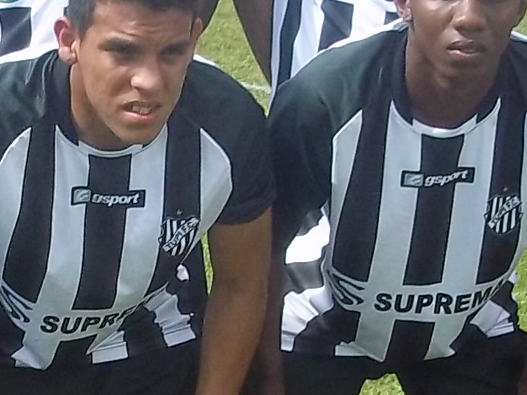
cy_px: 244
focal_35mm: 191
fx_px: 2907
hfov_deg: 10.3
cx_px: 49
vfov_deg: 7.8
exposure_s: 1/500
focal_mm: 6.5
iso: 80
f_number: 3.1
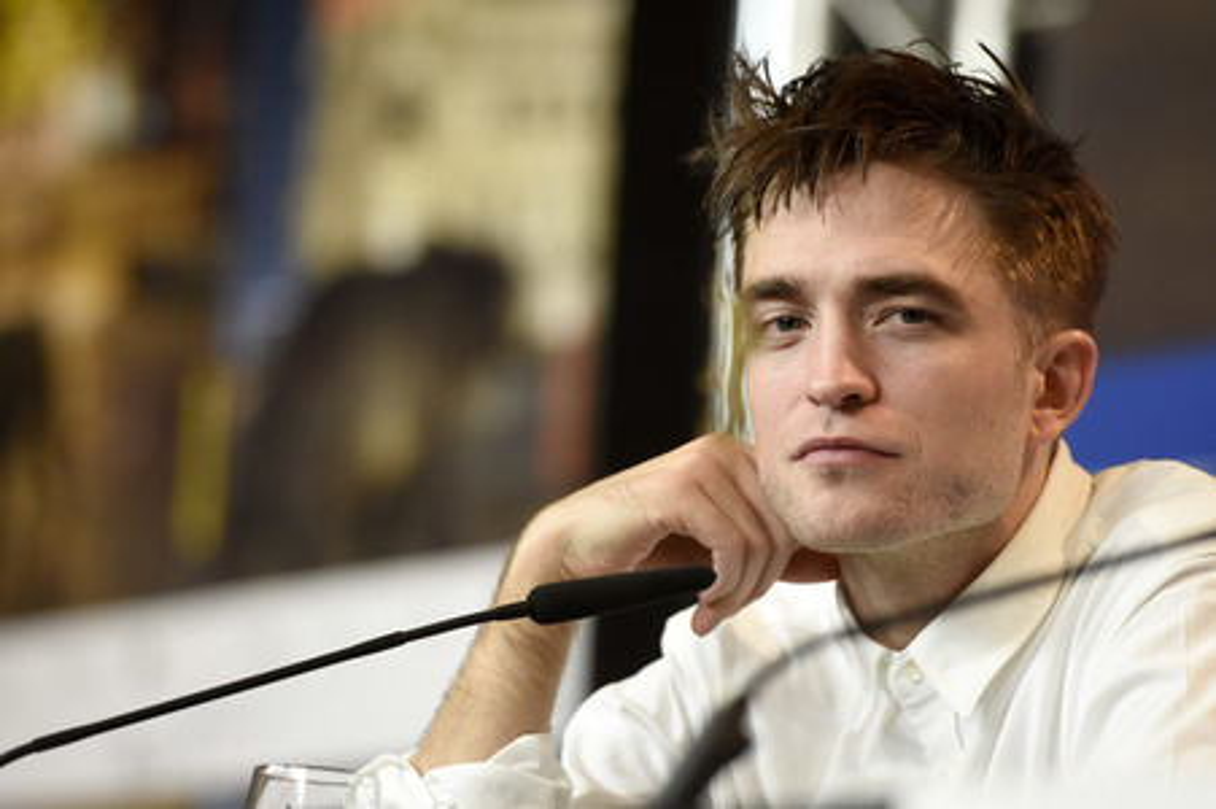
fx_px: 10126
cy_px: 404
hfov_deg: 6.9
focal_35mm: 300
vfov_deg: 4.6
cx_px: 608
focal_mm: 200
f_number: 3.5
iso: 1000
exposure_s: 1/250
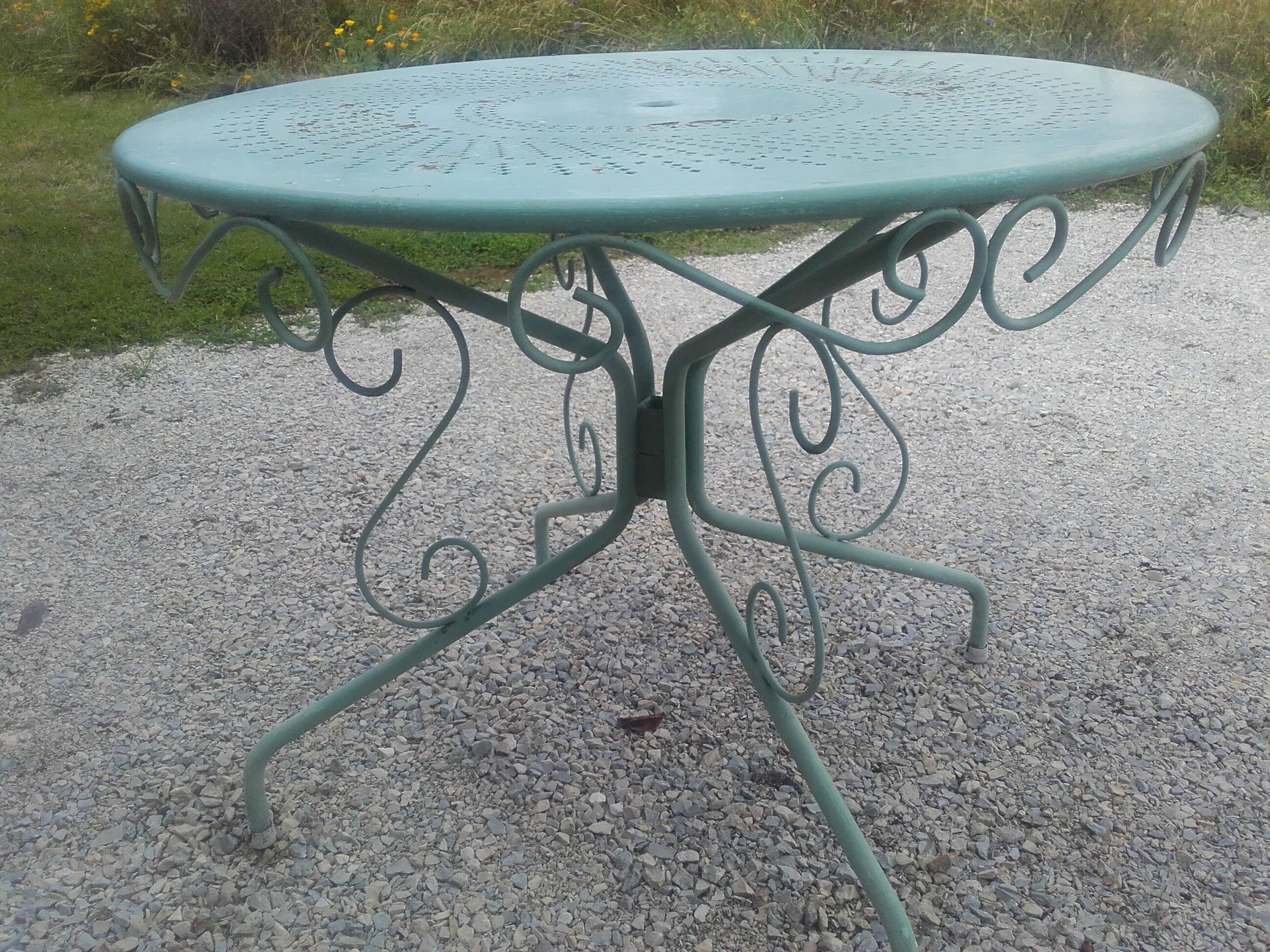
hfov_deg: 58.4
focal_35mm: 31
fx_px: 1137
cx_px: 635
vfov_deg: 45.4
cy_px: 476
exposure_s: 1/630
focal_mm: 3.3
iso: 50
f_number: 2.2
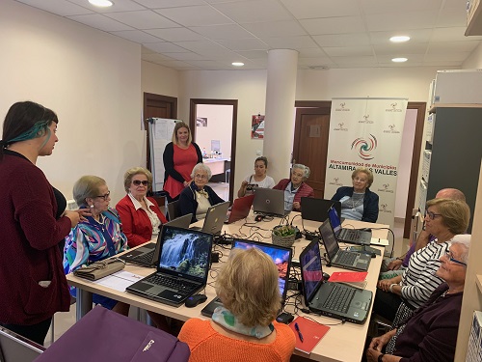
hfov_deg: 67.3
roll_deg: -3.6
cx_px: 241
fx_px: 362
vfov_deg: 53.1
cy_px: 181
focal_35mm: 26
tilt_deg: -7.8
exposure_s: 1/50
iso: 125
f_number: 1.8
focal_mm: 4.25
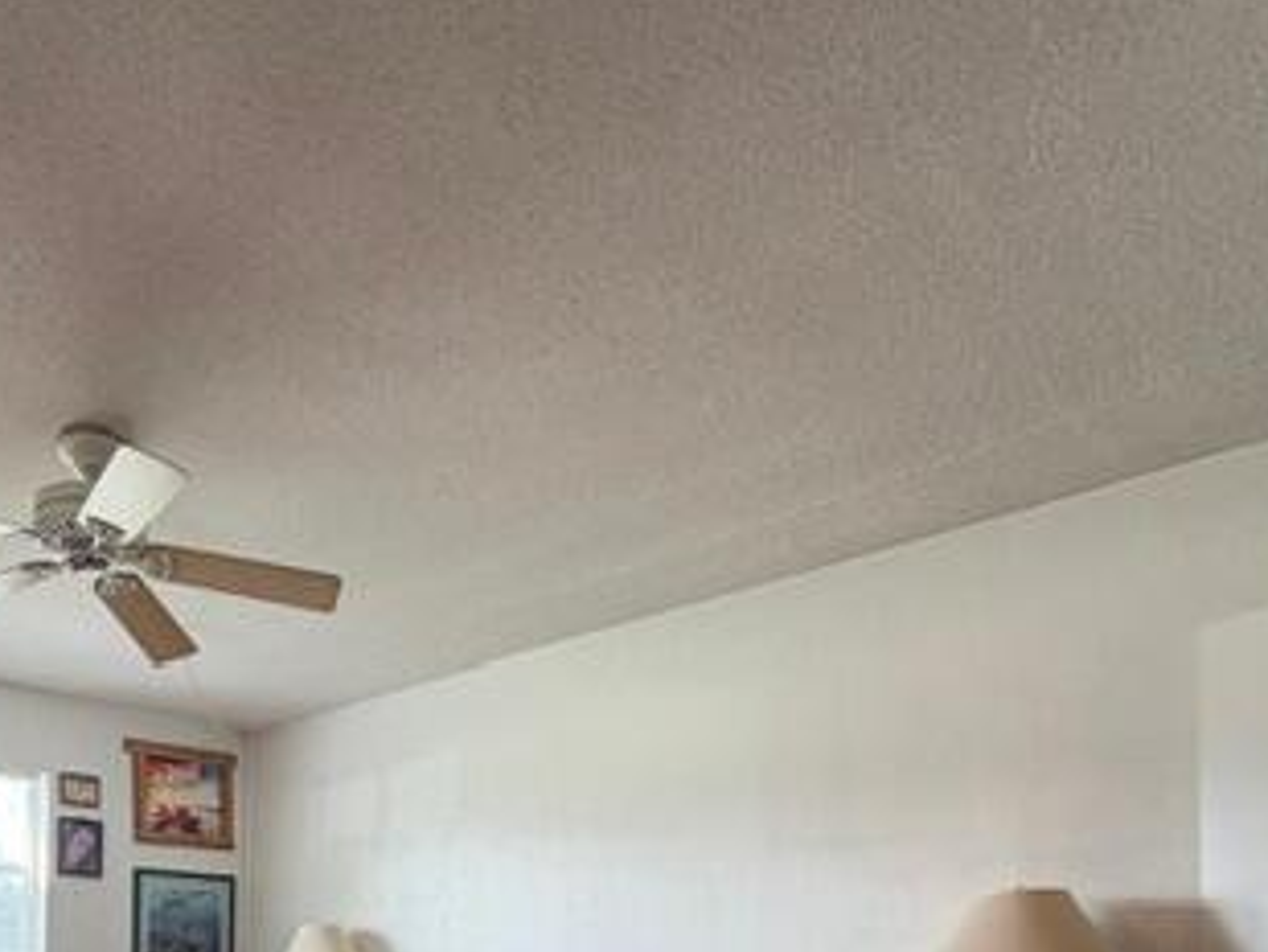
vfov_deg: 41.7
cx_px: 336
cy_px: 960
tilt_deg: +2.0
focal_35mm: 29
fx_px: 1063
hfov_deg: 58.8
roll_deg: -0.5
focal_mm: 2.22
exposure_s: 1/121
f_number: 2.2
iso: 250
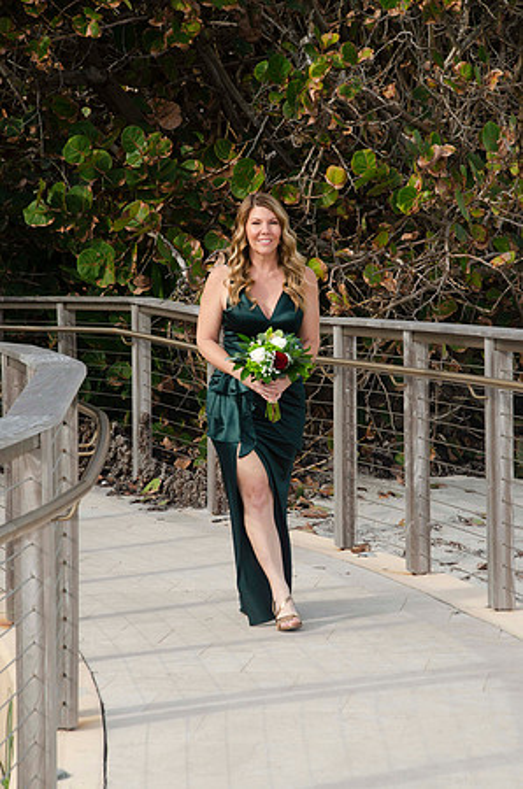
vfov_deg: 15.2
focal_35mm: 135
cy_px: 394
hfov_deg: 10.1
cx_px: 262
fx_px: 2955
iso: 100
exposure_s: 1/250
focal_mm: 90
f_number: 10
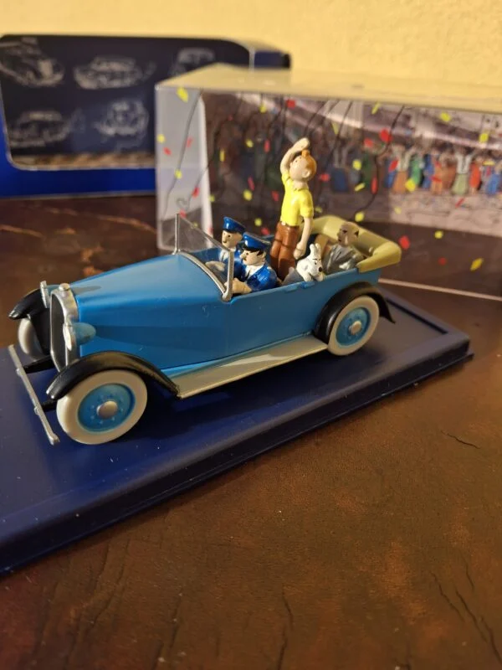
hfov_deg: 54.9
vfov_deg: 69.4
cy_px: 335
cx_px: 251
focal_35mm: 25
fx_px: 483
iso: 25
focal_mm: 4.69
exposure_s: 1/1256
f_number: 1.8
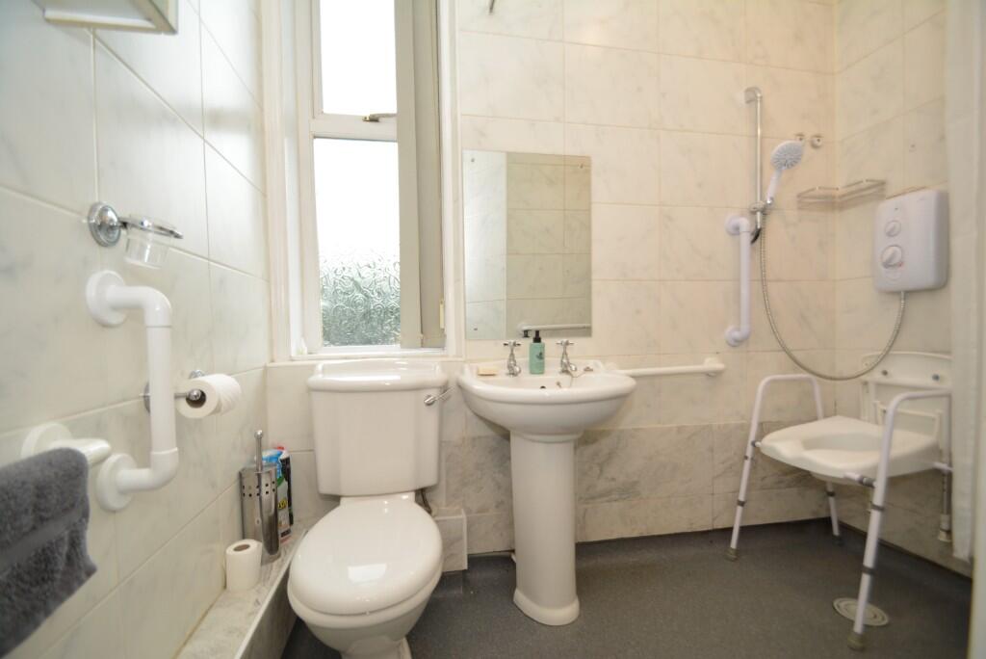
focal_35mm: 15
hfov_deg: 100.4
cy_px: 330
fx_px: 411
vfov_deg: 77.4
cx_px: 493
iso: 280
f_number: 4
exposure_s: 1/60
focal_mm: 10
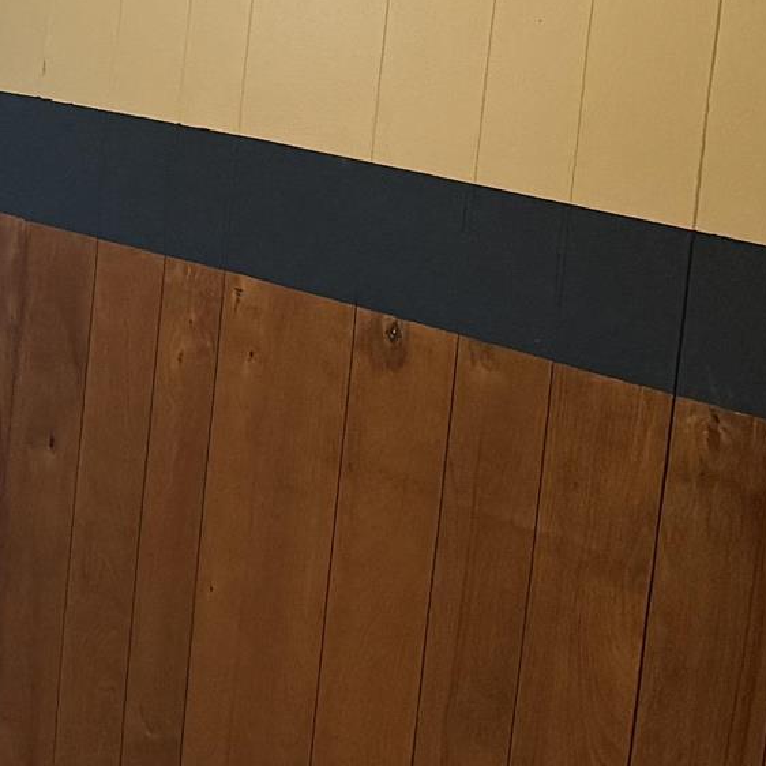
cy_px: 188
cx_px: -774
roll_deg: -3.0
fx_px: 2904
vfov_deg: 15.0
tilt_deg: -6.7
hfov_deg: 13.0
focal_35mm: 116
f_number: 1.78
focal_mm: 6.76
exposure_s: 1/120
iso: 320
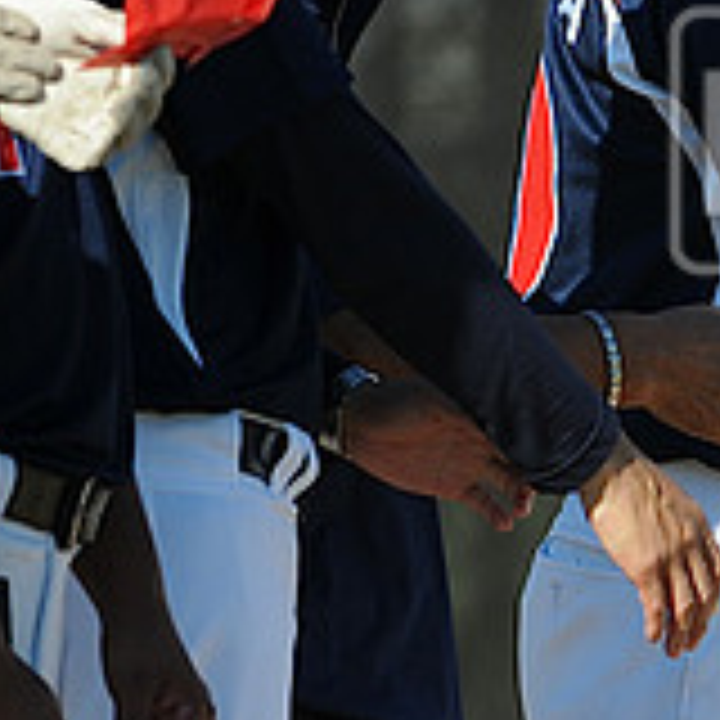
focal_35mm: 1383
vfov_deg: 1.3
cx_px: 1206
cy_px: 173
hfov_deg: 1.3
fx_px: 32545
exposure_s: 1/1600
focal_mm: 300
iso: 200
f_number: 4
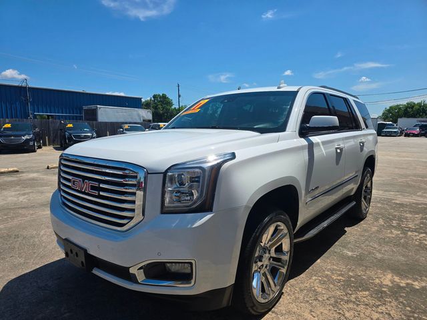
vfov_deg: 58.9
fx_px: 284
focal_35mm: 23
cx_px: 214
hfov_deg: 73.9
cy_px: 160
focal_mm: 6.3
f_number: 1.7
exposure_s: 1/1265
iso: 12
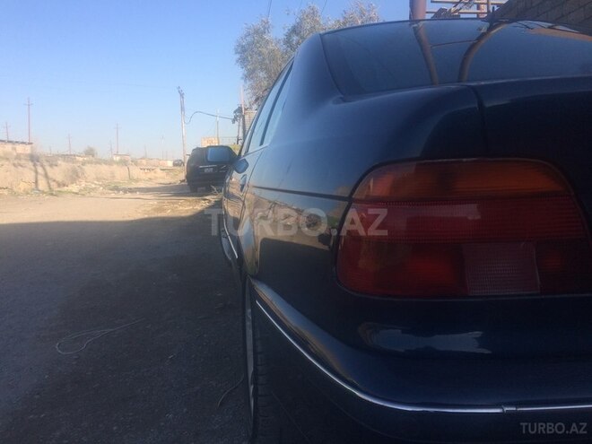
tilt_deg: -6.2
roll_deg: +2.2
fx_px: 496
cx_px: 296
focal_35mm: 29
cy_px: 222
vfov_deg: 48.2
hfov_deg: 61.7
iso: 32
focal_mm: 4.15
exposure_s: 1/1140
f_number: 2.2
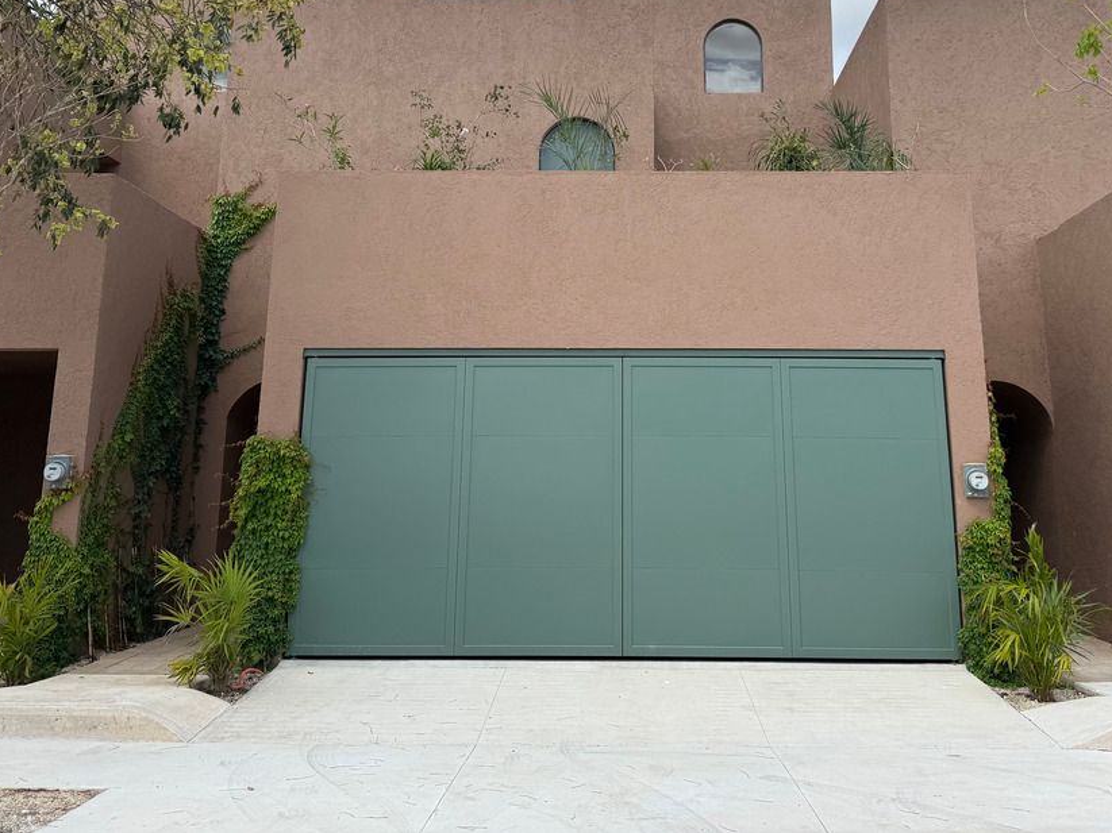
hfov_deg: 52.6
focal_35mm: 35
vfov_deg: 39.8
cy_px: 227
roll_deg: +0.0
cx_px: 608
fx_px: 1124
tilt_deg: +13.7
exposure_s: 1/3953
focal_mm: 6.76
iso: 80
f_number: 1.78
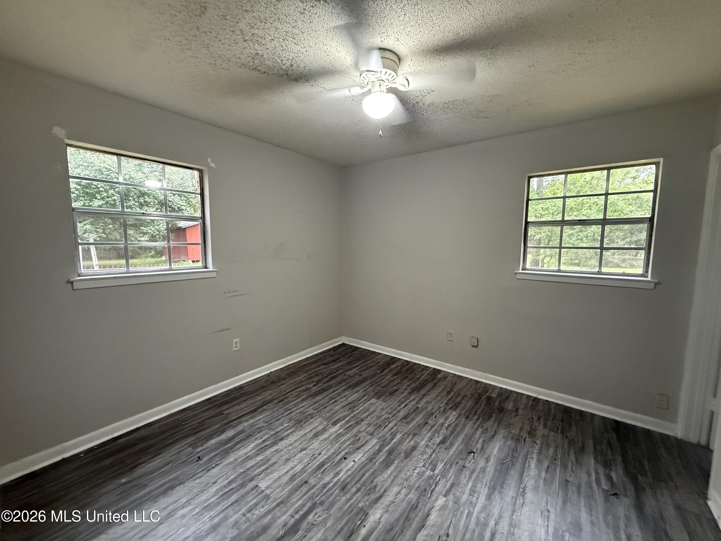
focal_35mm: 14
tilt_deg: -5.2
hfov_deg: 102.1
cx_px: 360
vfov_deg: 85.7
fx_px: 292
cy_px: 270
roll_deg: -0.2
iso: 1000
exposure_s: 1/60
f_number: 2.2
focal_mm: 2.22
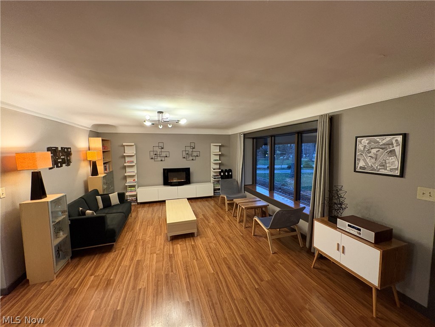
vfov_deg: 85.7
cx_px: 218
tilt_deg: -5.2
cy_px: 164
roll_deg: +0.8
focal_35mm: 14
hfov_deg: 102.1
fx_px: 176
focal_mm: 2.22
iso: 640
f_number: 2.2
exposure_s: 1/60
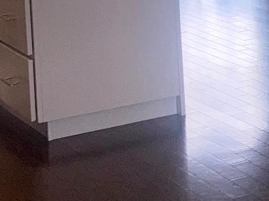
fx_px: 1087
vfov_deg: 10.2
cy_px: -120
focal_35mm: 140
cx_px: 626
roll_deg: +0.5
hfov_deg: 11.8
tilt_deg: -3.2
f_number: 1.8
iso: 25
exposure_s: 1/120
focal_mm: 3.99
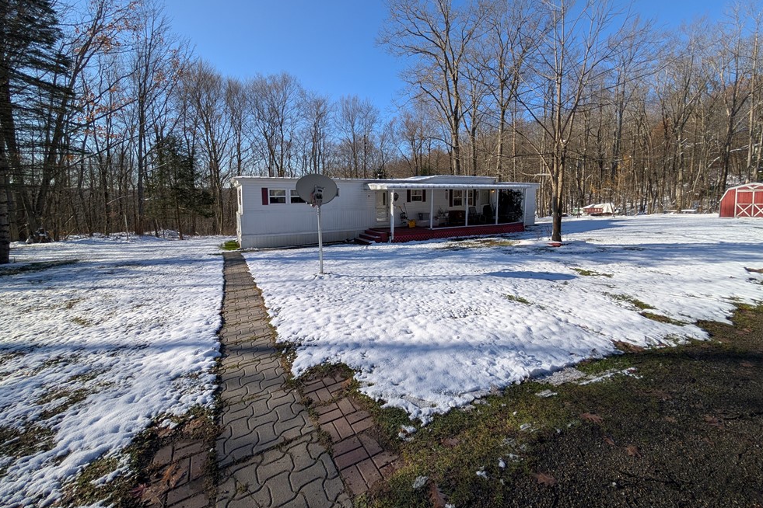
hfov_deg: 108.3
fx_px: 276
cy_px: 217
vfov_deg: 84.9
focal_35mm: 13
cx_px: 389
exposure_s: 1/2252
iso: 52
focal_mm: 2.02
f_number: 1.7
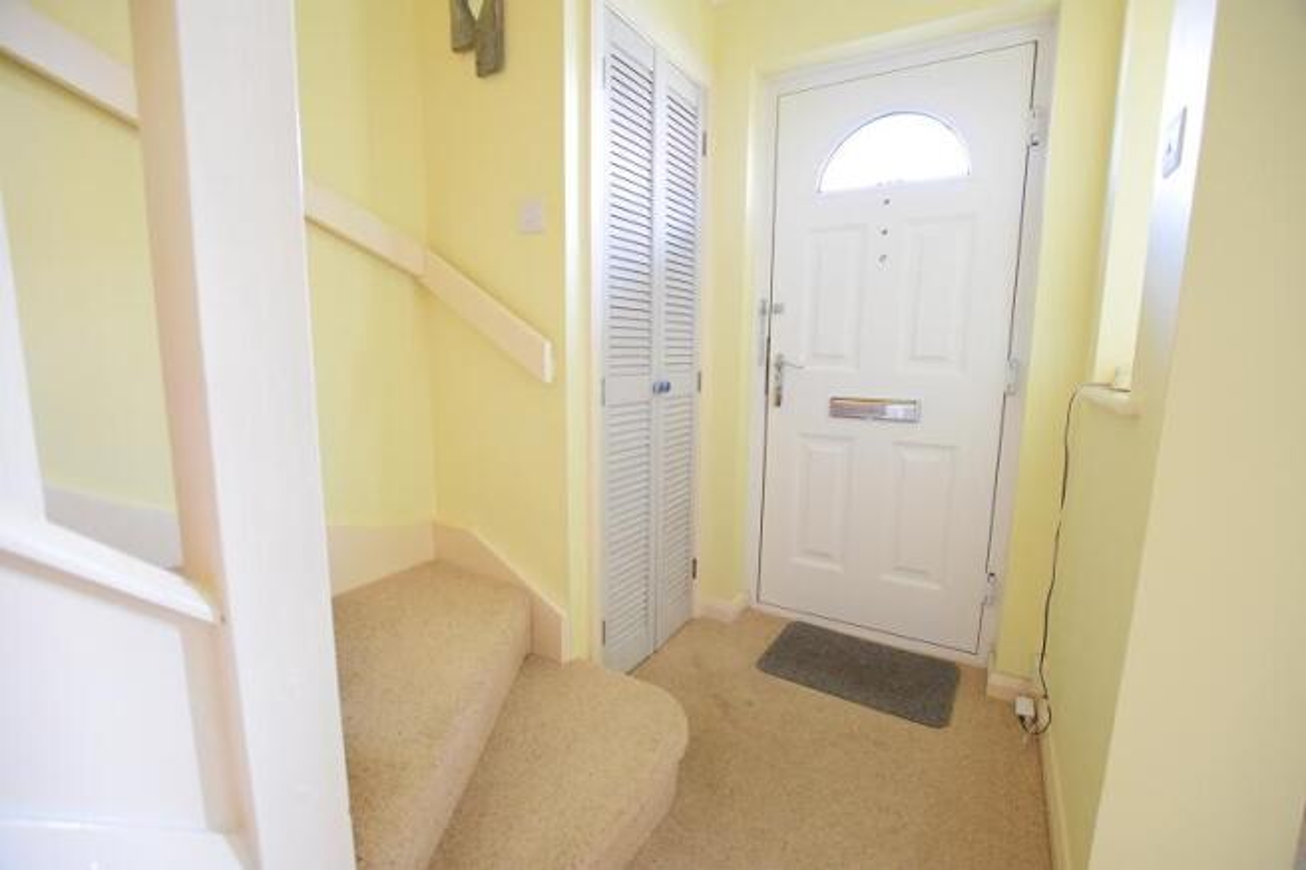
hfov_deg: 100.4
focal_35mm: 15
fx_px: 544
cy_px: 435
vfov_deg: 77.3
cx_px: 653
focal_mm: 10
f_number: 3.5
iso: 2800
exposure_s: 1/60
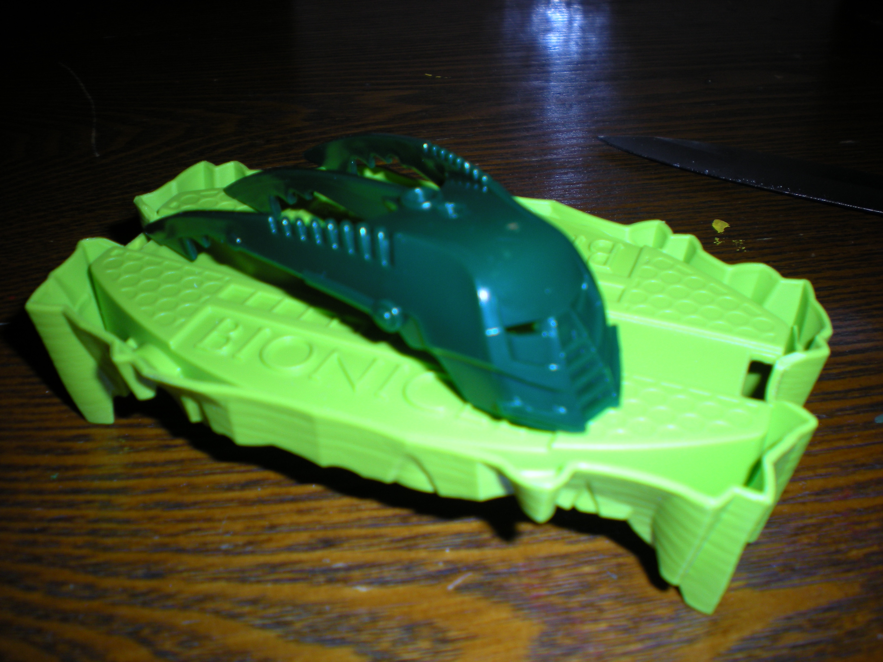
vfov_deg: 37.7
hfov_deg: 49.0
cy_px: 331
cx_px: 442
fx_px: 969
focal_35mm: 38
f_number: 3.1
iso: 64
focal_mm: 6.3
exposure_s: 1/60
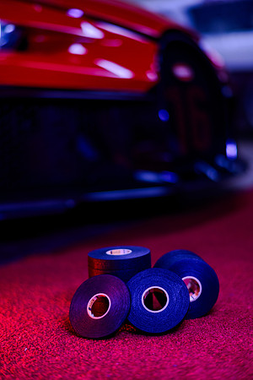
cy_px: 190
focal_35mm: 58
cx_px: 126
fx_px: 611
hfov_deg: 23.4
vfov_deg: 34.5
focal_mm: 58
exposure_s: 1/60
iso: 400
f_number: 1.4
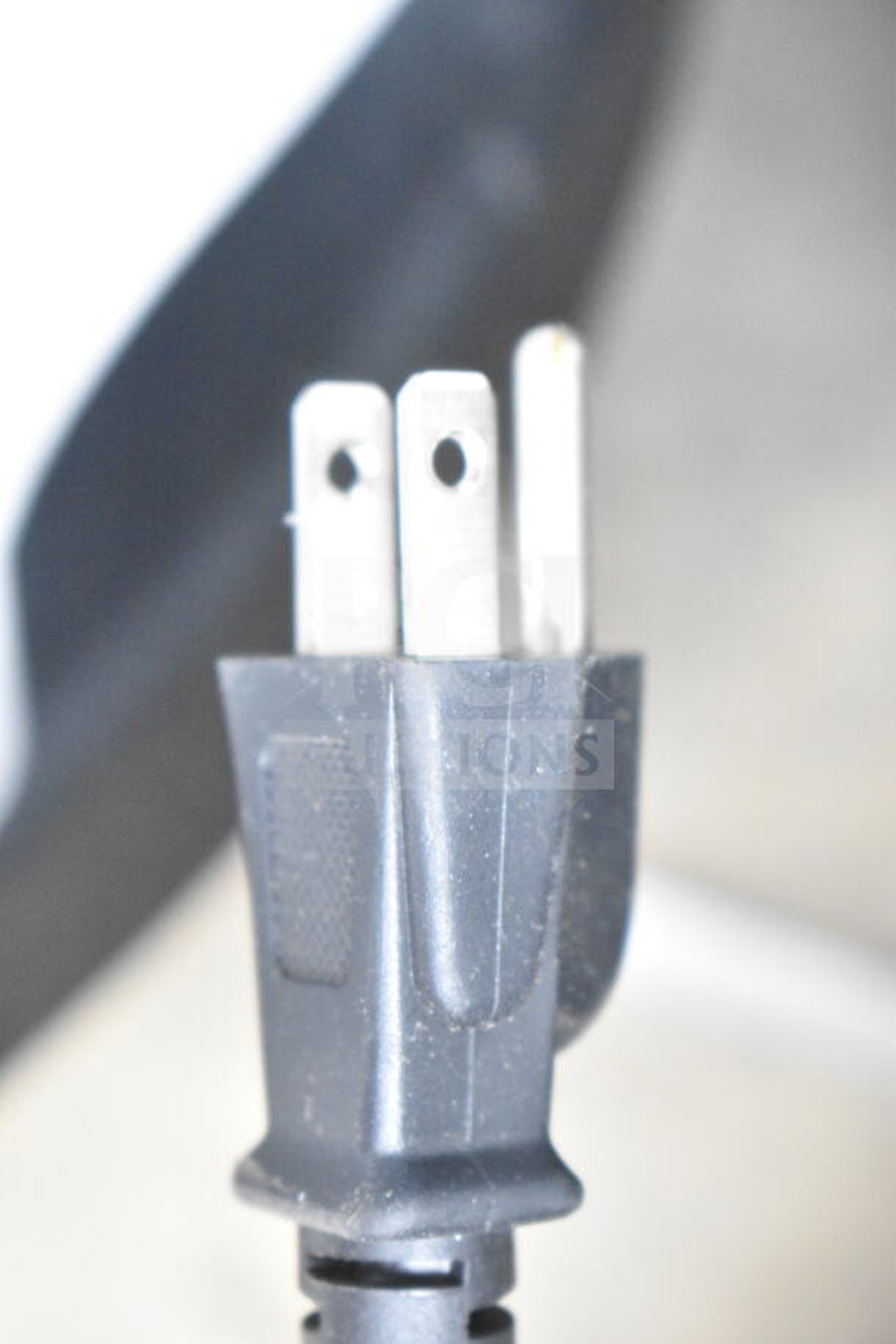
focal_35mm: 82
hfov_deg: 16.6
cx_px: 448
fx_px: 3077
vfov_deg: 24.6
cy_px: 672
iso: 11400
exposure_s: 1/100
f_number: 5.6
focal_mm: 55
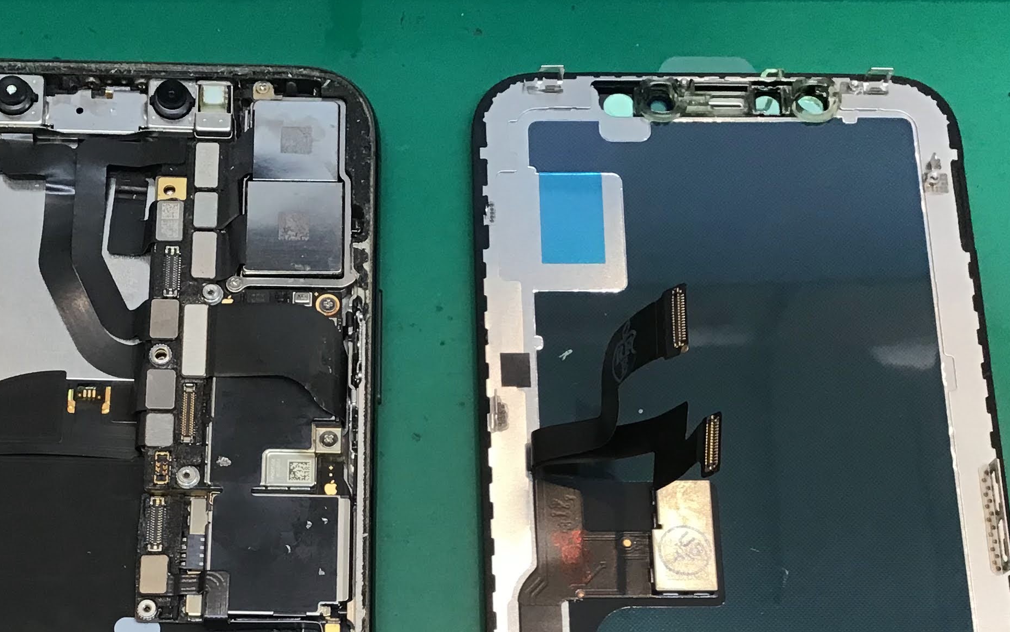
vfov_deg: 21.6
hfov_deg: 34.9
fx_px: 1597
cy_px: 629
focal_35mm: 58
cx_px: 362
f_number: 2.4
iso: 40
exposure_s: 1/33
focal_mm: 3.3
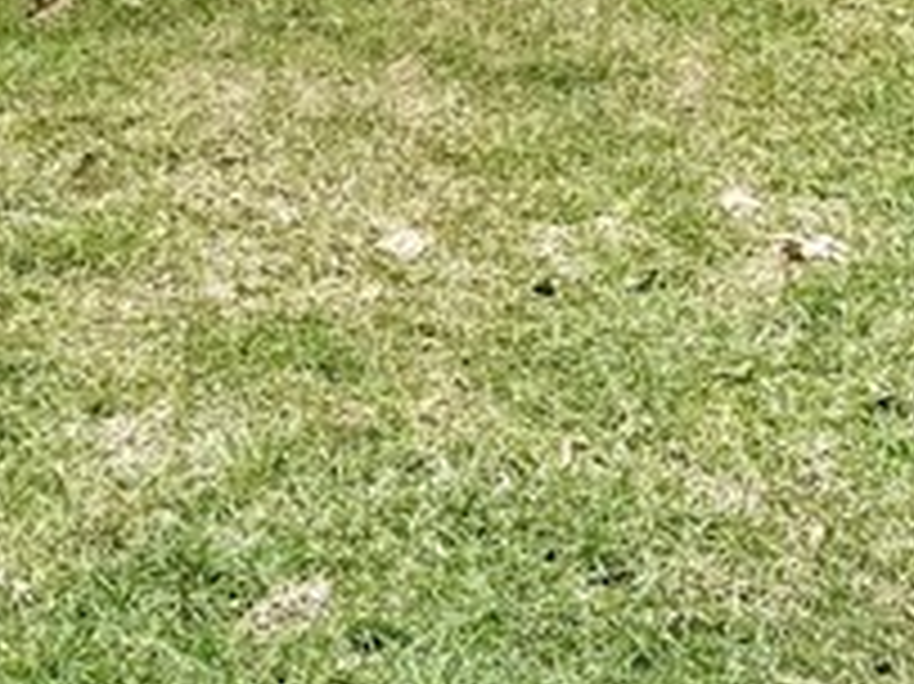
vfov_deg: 10.7
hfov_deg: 16.2
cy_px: -855
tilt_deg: +5.0
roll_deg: +0.5
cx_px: 630
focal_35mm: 121
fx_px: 3193
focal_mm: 6.76
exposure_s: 1/1522
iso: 80
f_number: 1.78
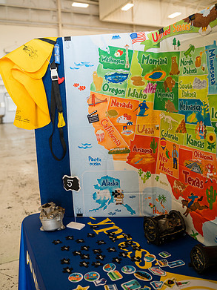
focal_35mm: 31
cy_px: 145
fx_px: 259
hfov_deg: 45.4
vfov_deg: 58.4
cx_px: 107
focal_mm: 28
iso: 400
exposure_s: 1/500
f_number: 3.2
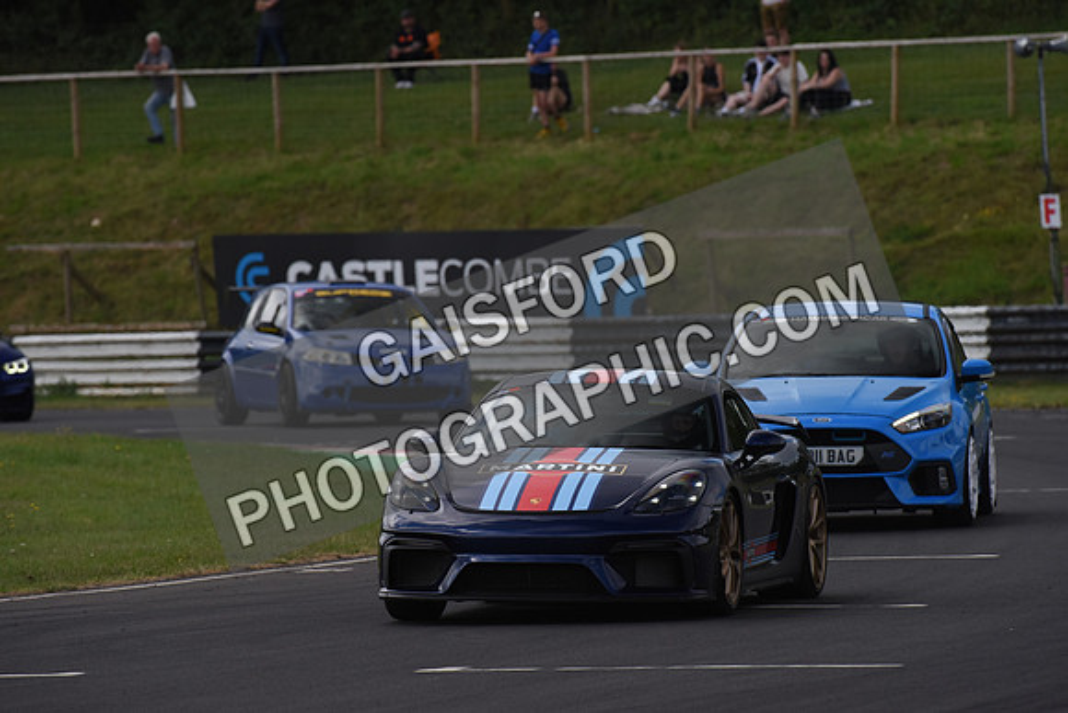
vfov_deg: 3.4
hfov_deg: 5.2
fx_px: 11869
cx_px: 534
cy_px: 356
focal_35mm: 400
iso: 1250
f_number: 8
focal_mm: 400
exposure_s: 1/1000
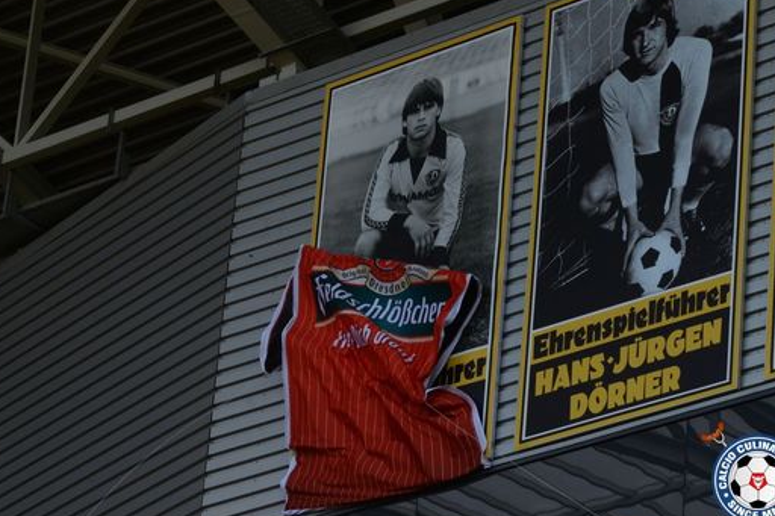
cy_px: 265
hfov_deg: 12.3
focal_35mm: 167
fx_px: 3594
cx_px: 409
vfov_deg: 8.2
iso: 640
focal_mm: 100
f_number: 11
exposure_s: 1/250
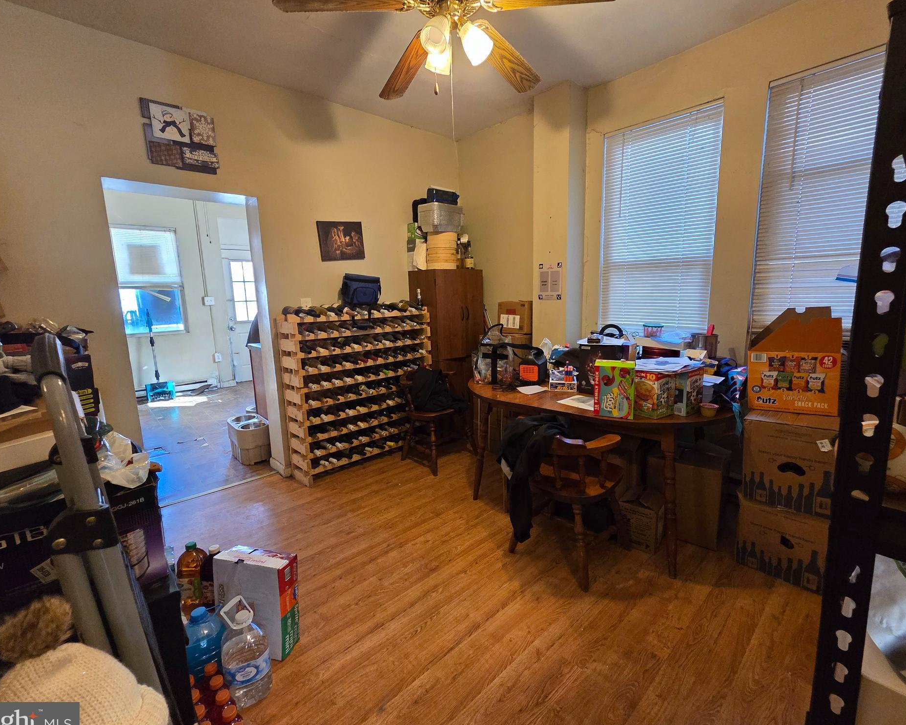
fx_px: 375
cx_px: 457
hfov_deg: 100.7
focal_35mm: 14
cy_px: 367
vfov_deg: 88.0
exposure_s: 1/60
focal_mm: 2.2
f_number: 2.2
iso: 640
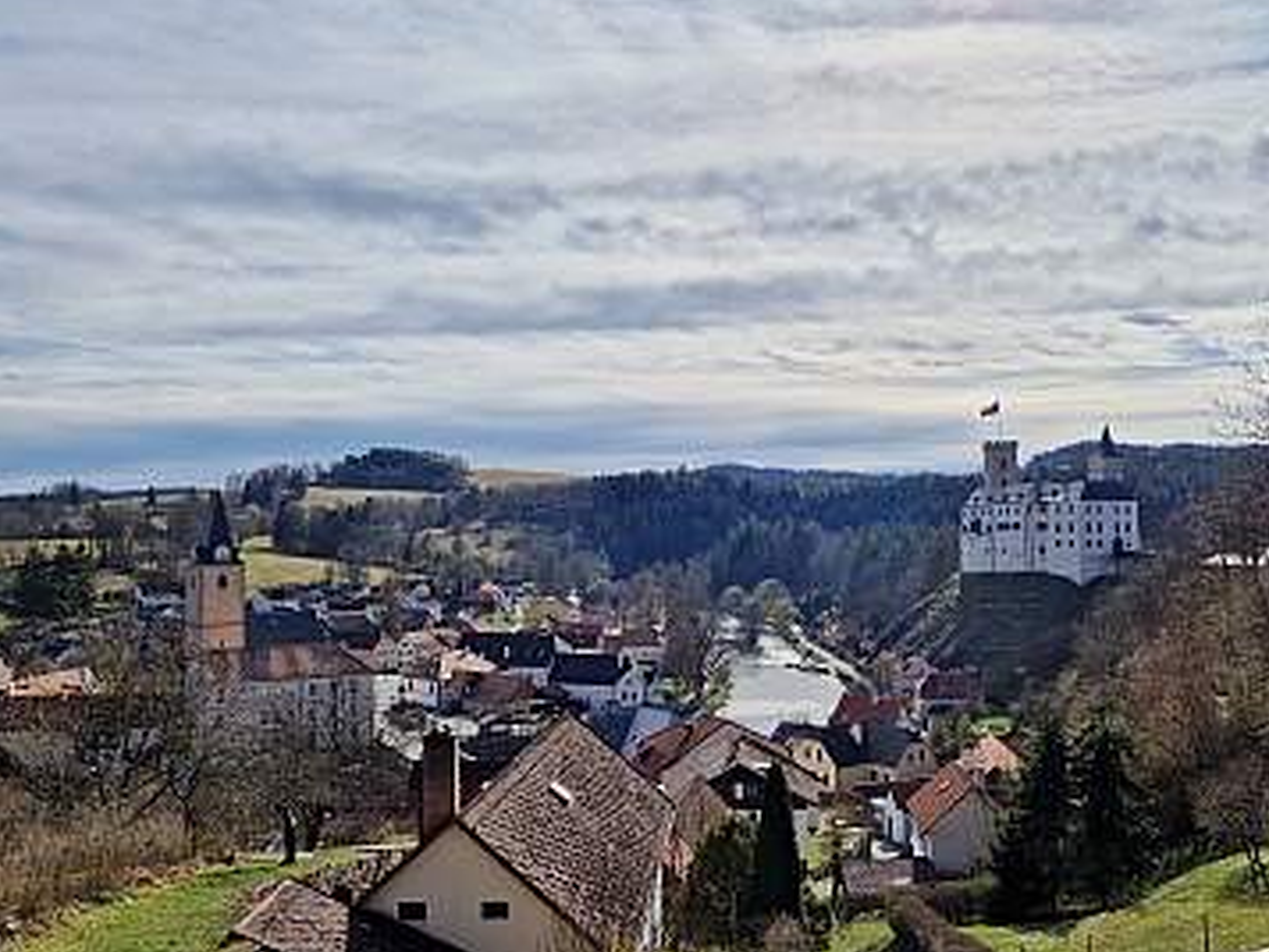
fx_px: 1063
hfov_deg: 61.5
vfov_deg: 48.2
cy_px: 501
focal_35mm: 29
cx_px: 711
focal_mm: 5.4
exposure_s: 1/3968
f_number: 1.8
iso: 50
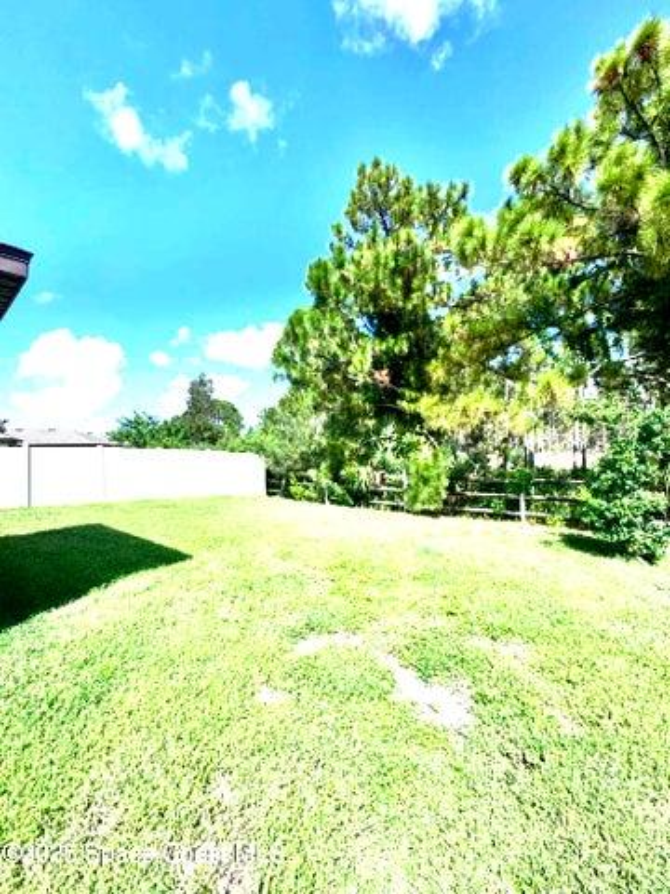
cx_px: 335
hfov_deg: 85.7
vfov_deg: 102.1
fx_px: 361
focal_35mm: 14
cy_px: 447
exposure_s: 1/2494
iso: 50
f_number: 2.2
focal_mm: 2.22
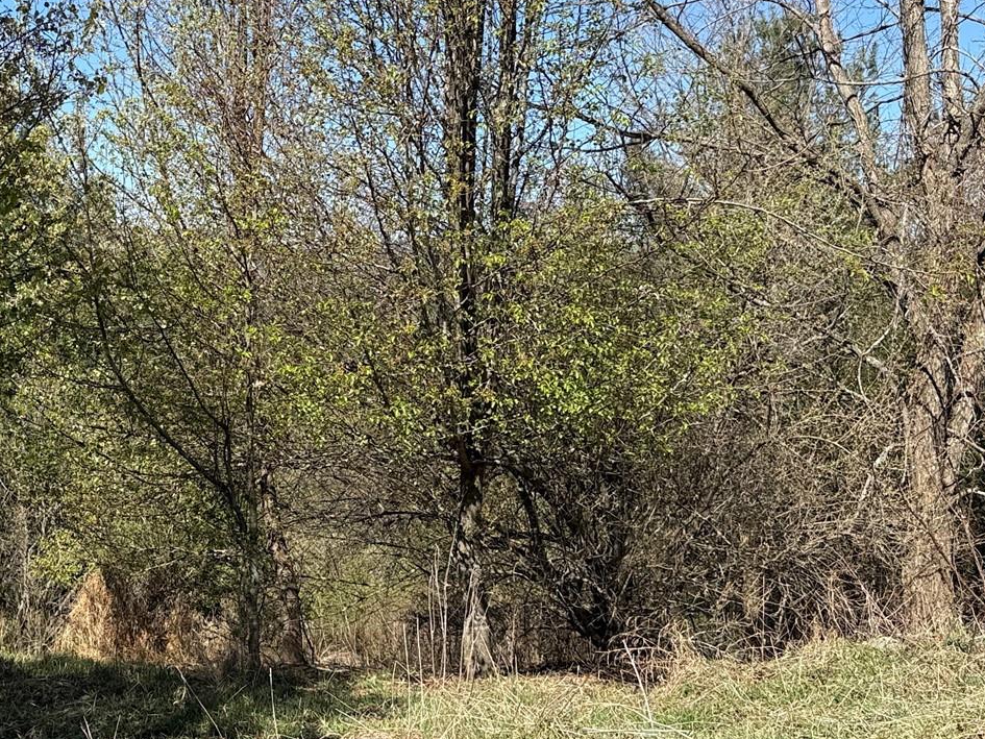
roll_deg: -3.1
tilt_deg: +2.4
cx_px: 249
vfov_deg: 27.8
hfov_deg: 36.0
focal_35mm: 52
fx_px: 1480
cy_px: 219
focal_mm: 6.76
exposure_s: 1/2801
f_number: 1.78
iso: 80
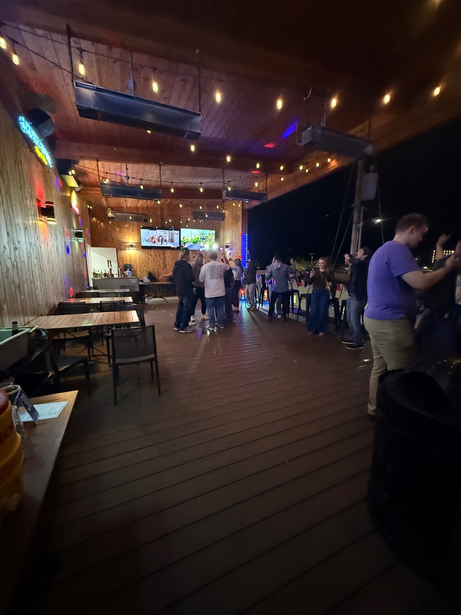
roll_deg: +0.0
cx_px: 230
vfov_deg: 102.1
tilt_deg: -9.1
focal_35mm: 14
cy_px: 308
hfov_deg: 85.7
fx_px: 249
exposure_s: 1/30
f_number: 2.2
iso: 1600
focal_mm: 2.22
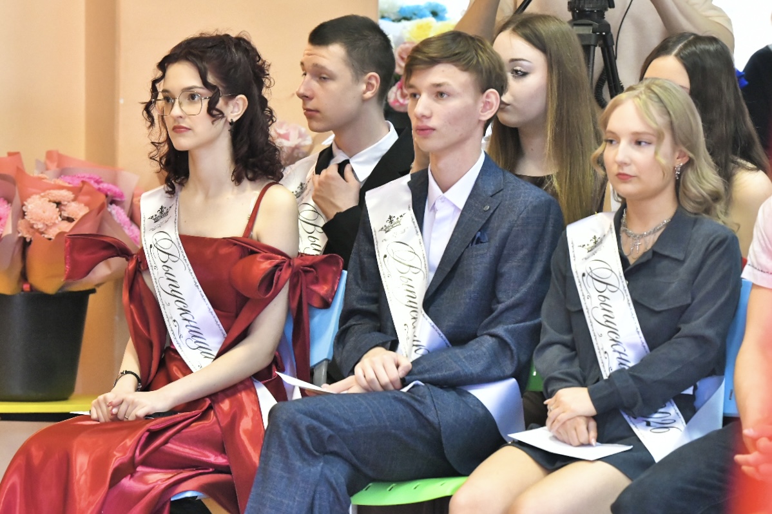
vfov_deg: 9.1
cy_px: 257
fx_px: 3216
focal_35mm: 150
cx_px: 386
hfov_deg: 13.7
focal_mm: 150
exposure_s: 1/100
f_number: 5.6
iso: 8000
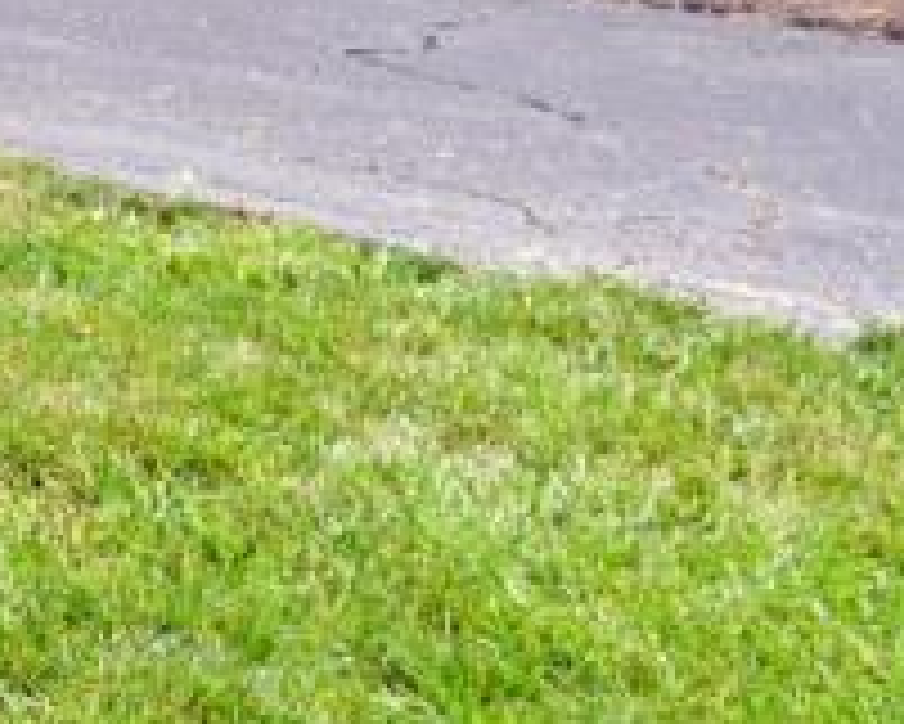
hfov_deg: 13.4
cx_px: -1277
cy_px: -436
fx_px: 2811
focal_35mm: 105
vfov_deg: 13.6
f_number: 5.6
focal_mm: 15
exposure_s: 1/250
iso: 140
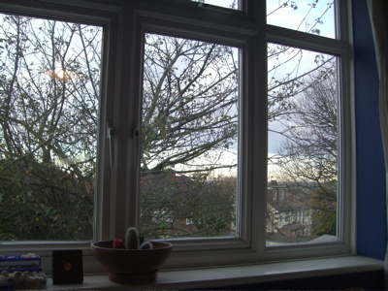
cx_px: 194
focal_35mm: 38
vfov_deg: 37.7
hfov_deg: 49.0
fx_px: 426
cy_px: 146
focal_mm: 6.2
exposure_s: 1/125
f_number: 2.7
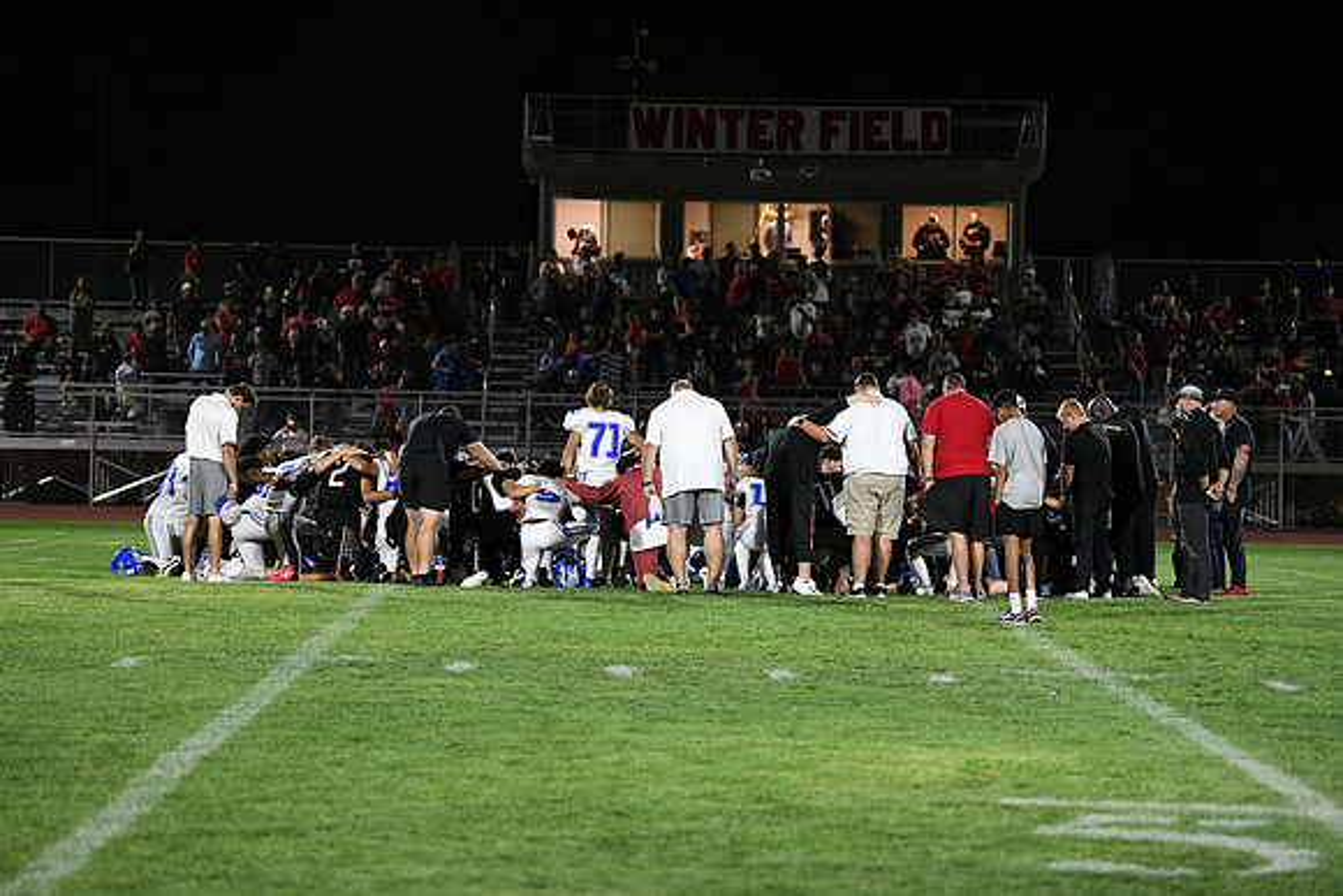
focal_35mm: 116
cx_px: 672
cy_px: 448
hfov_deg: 17.6
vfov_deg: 11.8
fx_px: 4328
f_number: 2.8
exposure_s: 1/500
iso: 5000
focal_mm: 116
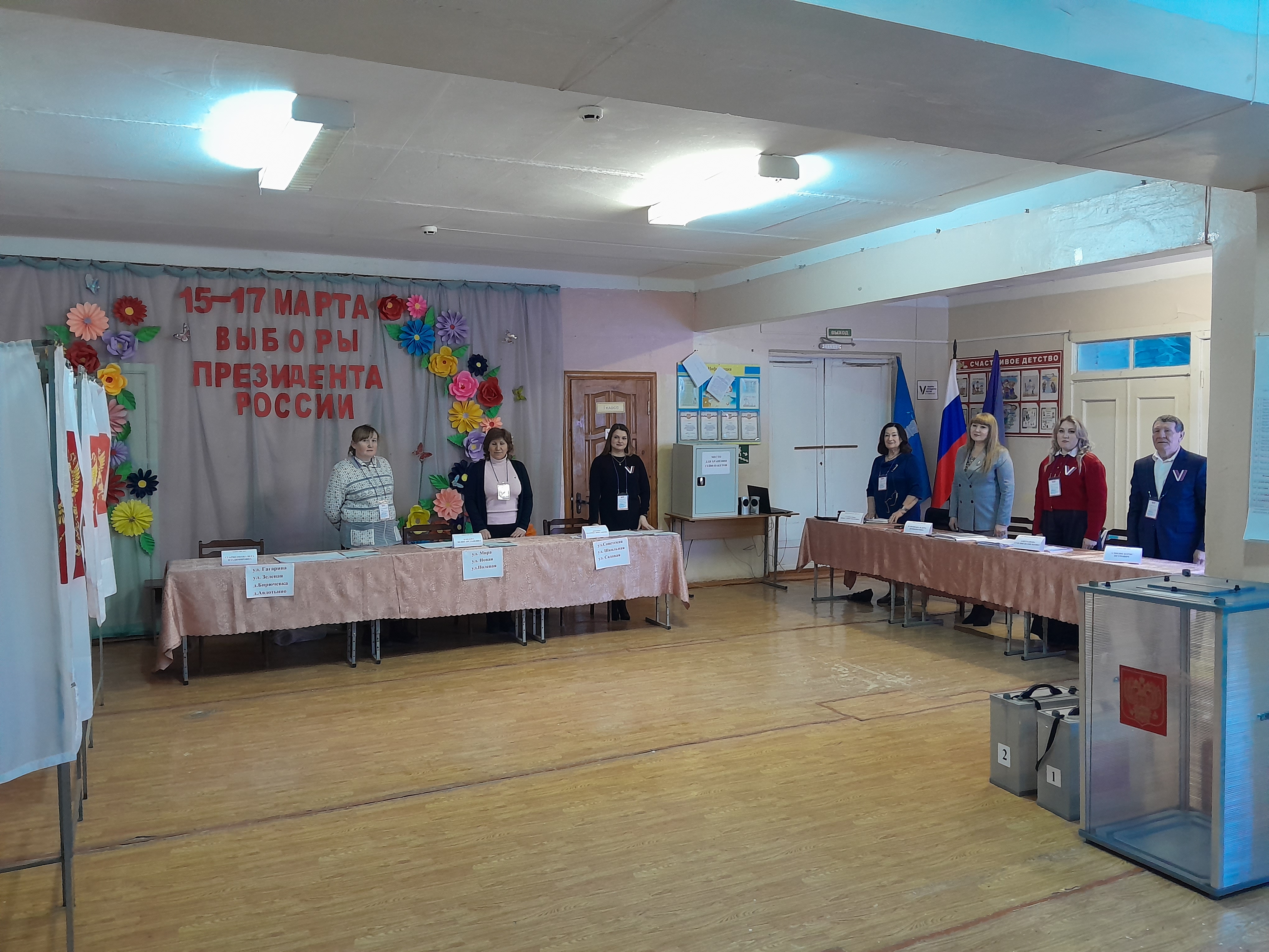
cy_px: 476
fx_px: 953
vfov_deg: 53.1
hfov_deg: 67.3
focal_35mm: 26
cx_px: 634
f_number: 1.8
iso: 320
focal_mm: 3.98
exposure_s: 1/40
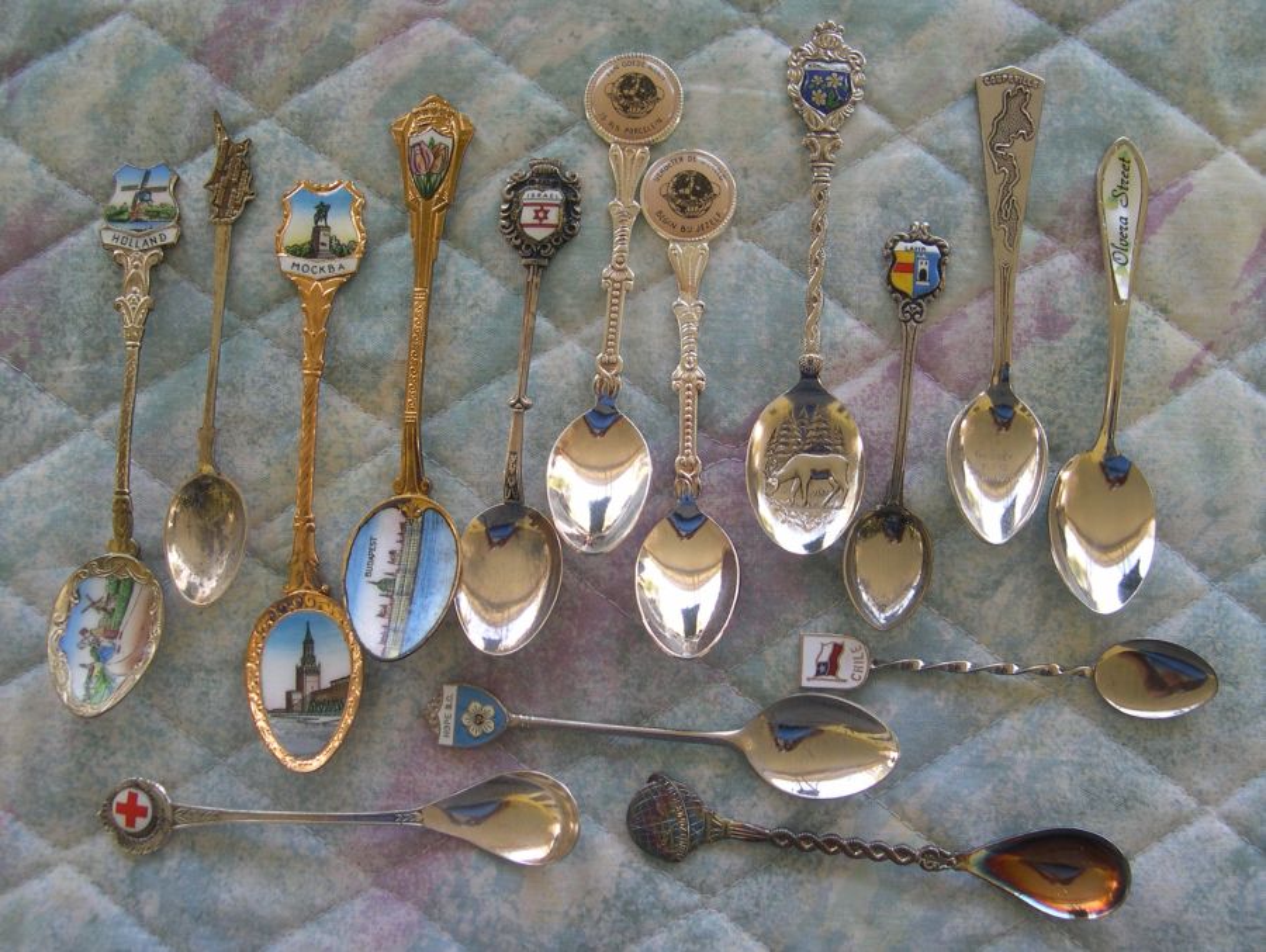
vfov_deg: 37.8
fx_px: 1391
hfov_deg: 48.9
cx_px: 633
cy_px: 476
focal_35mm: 38
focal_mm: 8
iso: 100
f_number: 2.8
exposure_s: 1/96.2
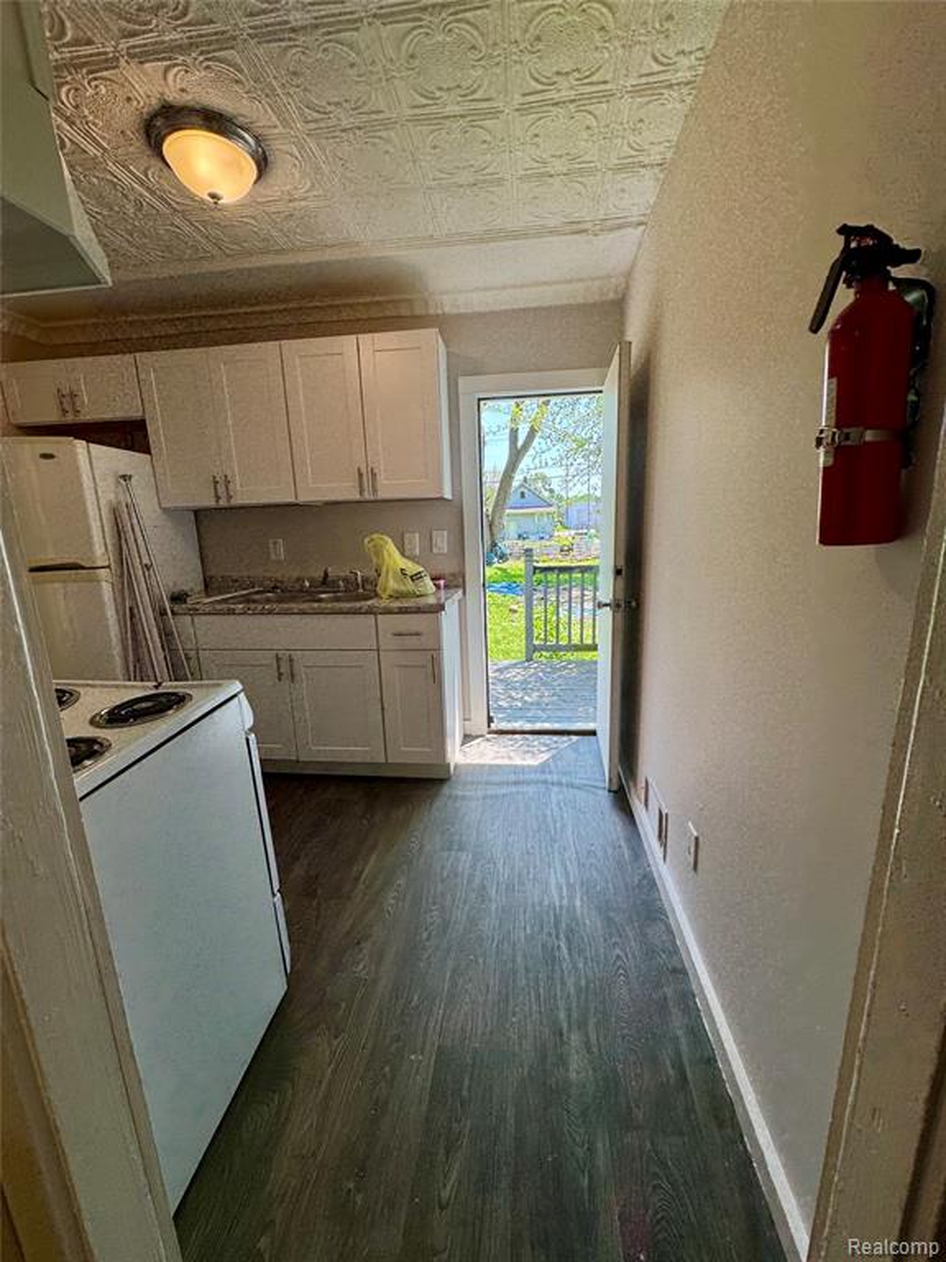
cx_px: 473
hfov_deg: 85.7
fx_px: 510
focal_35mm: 14
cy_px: 631
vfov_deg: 102.1
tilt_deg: -11.6
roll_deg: +2.5
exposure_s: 1/176
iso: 40
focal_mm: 2.22
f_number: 2.2
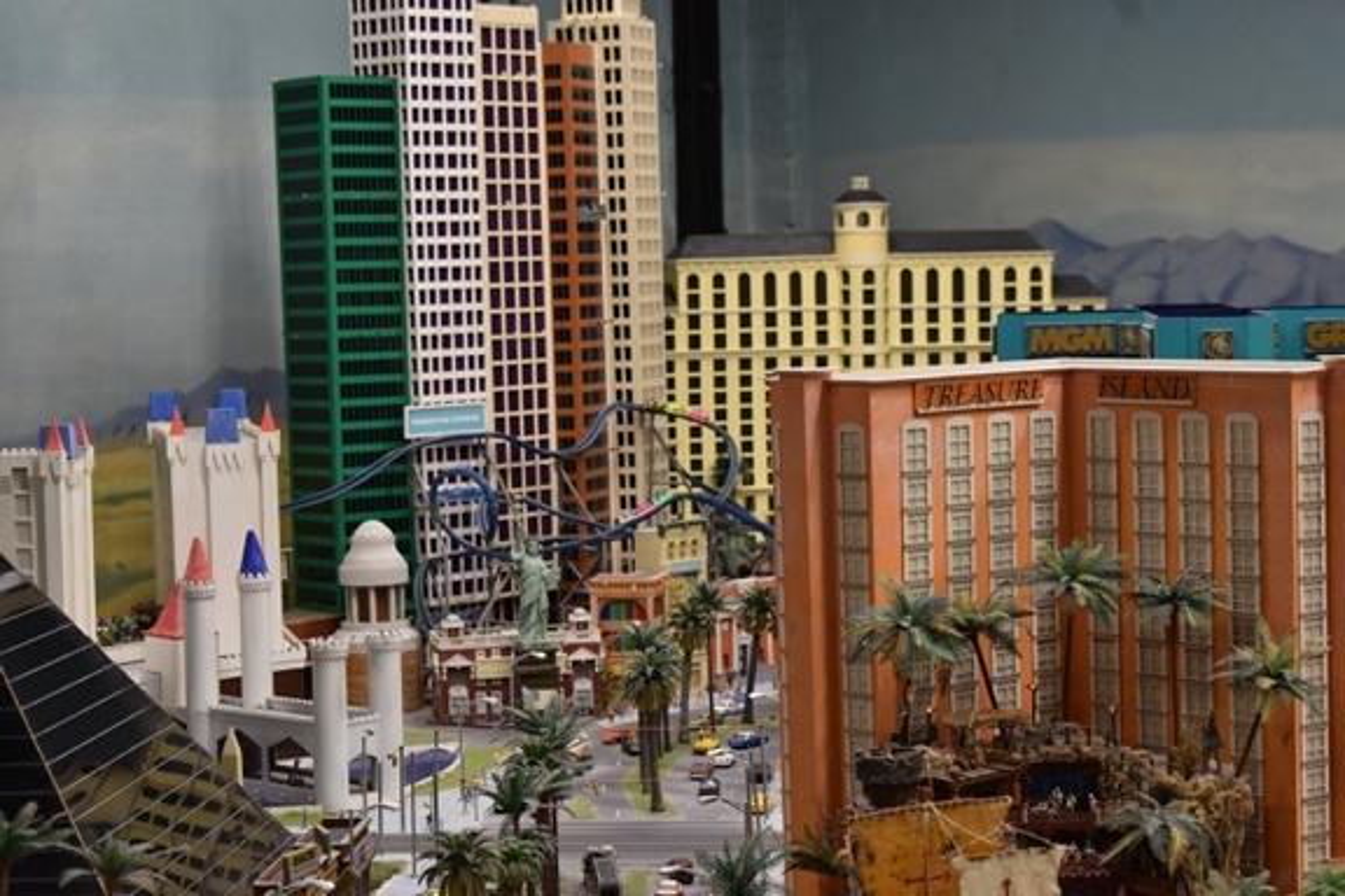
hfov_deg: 24.6
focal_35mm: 82
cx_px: 672
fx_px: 3082
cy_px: 448
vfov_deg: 16.6
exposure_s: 1/60
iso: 640
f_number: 5.6
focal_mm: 55
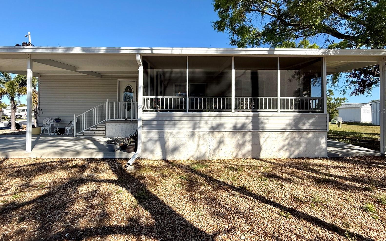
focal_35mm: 15
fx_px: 158
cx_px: 191
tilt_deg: +0.8
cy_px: 111
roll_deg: +1.5
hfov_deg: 101.5
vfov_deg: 74.6
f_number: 2.2
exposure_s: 1/1961
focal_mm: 2.22
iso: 50
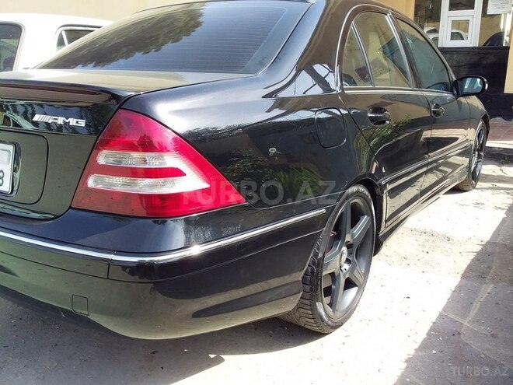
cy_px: 192
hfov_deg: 58.4
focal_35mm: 31
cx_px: 256
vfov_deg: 45.4
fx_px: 459
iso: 40
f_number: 2.2
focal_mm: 3.3
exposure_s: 1/302
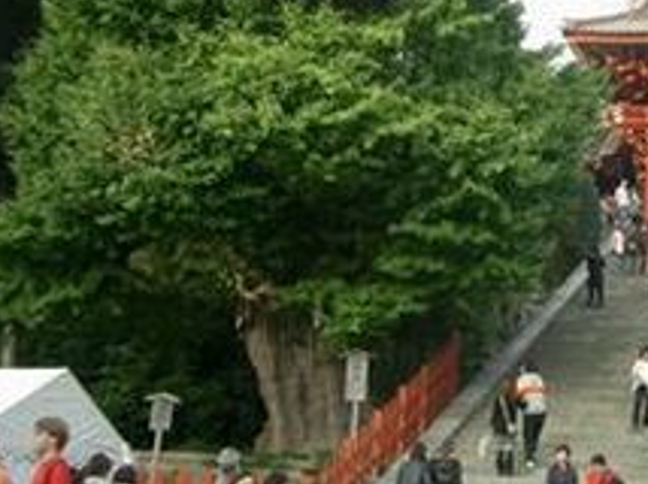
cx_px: 554
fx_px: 1346
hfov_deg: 26.4
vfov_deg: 20.1
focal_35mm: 72
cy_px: 65
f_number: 2.8
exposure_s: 1/80
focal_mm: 6.8
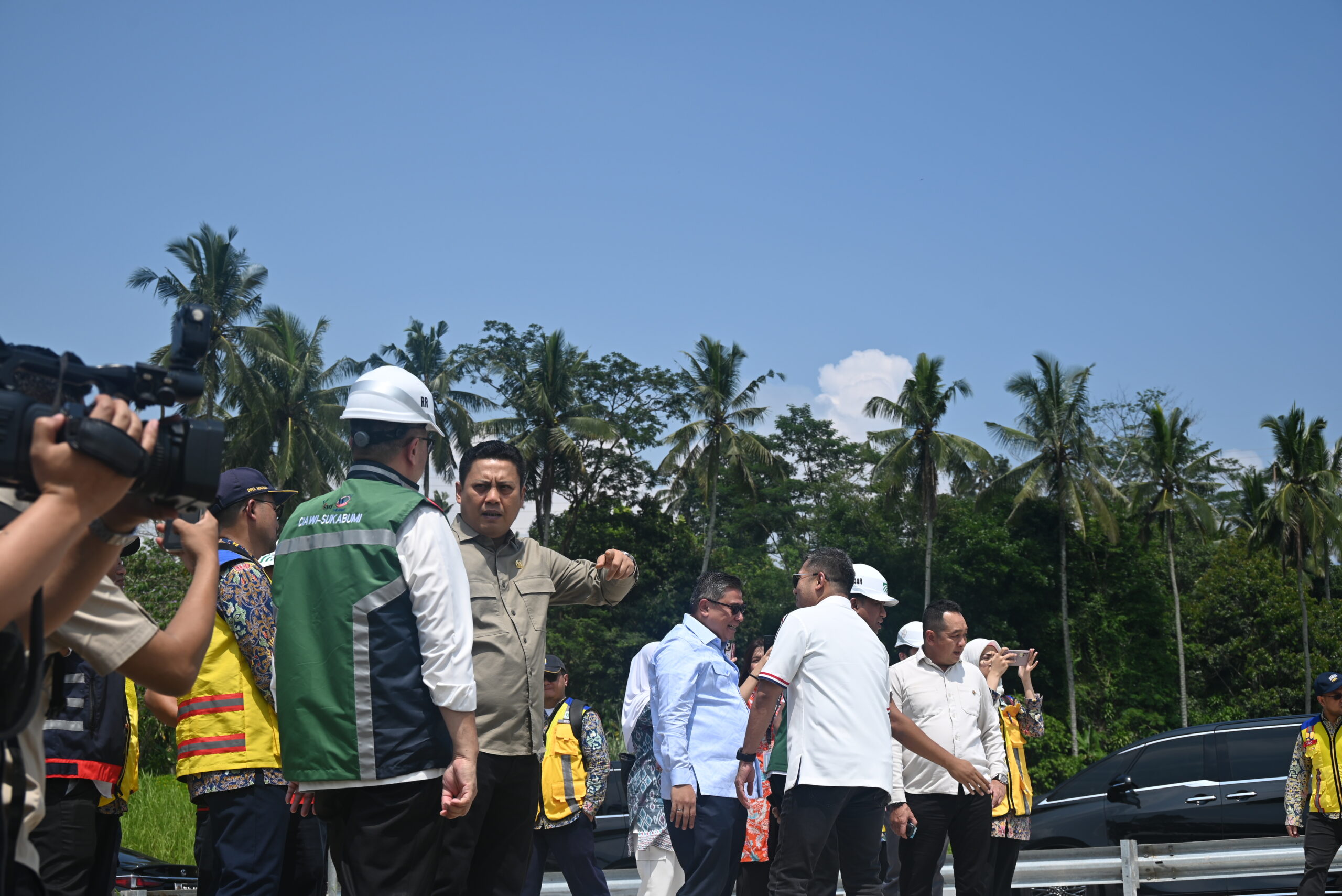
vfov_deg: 26.5
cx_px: 671
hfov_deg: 38.9
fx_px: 1902
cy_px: 448
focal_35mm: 51
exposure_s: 1/500
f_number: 8
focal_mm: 51
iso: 100
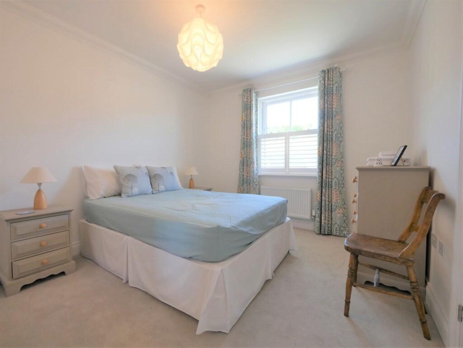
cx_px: 232
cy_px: 174
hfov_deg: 102.0
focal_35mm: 14
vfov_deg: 85.7
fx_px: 187
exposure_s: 1/60
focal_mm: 7
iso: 250
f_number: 4
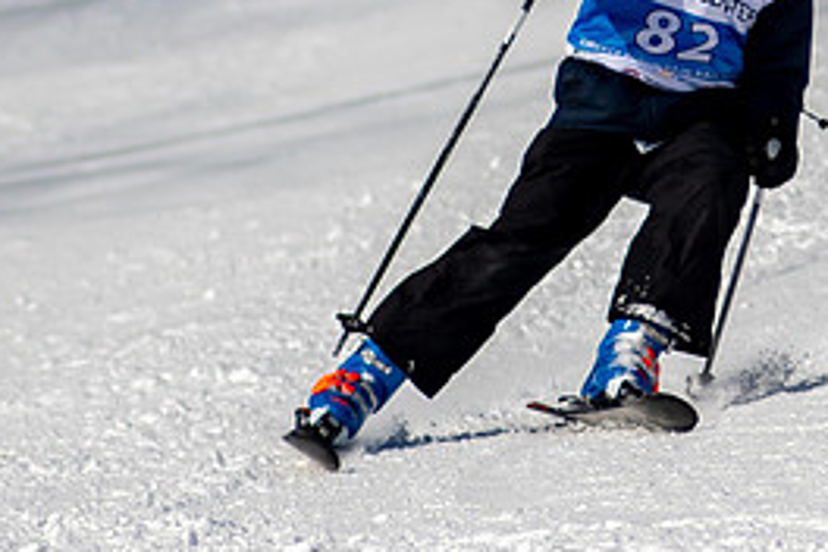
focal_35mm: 1640
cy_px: 71
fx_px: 37717
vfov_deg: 0.8
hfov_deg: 1.3
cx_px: 704
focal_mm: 300
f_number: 2.8
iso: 100
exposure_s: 1/8000
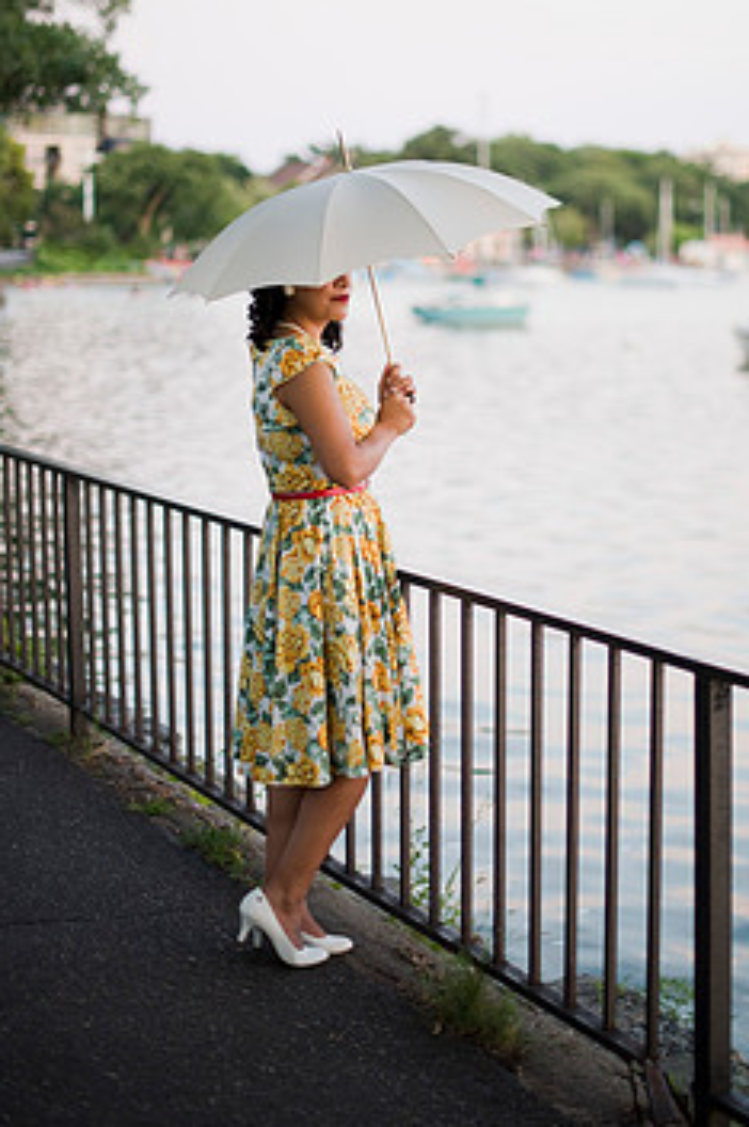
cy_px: 474
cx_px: 467
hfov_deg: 21.2
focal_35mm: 64
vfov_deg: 31.4
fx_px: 2001
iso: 200
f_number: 1.4
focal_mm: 50
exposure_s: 1/200
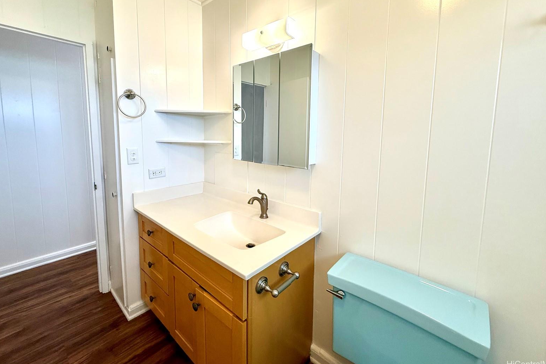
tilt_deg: -5.7
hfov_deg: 100.4
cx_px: 277
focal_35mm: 15
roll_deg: -1.0
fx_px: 227
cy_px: 157
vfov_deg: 76.9
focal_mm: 2.22
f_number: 2.2
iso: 125
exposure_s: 1/120
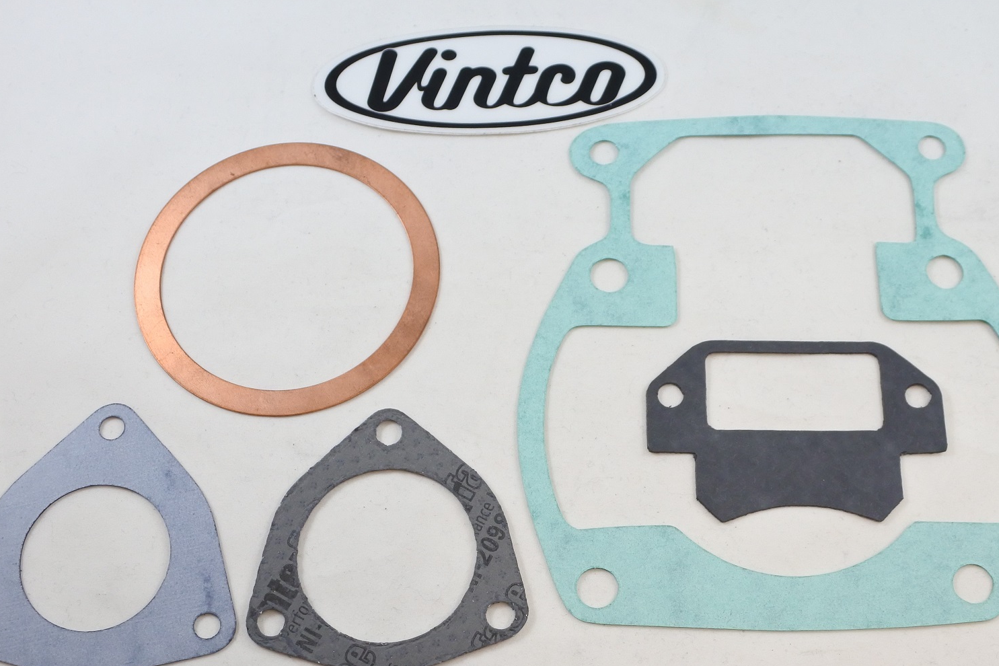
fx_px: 1027
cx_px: 511
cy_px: 353
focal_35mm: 37
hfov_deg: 51.9
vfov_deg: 35.9
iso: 400
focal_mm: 11.4
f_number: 3.8
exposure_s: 1/160
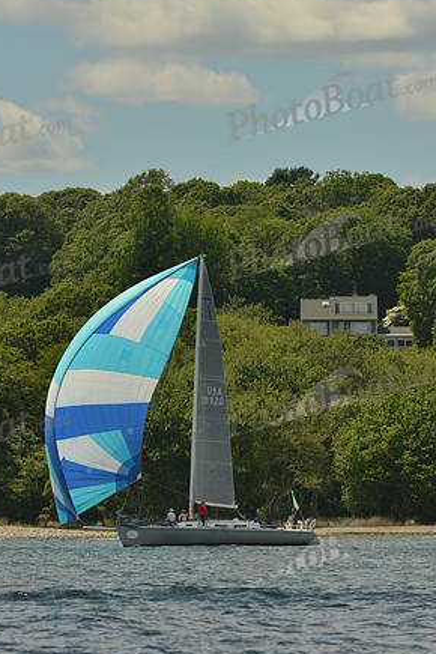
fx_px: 7993
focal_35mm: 440
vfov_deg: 4.7
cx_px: 150
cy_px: 341
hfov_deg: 3.1
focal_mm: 330
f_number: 8
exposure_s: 1/800
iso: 200
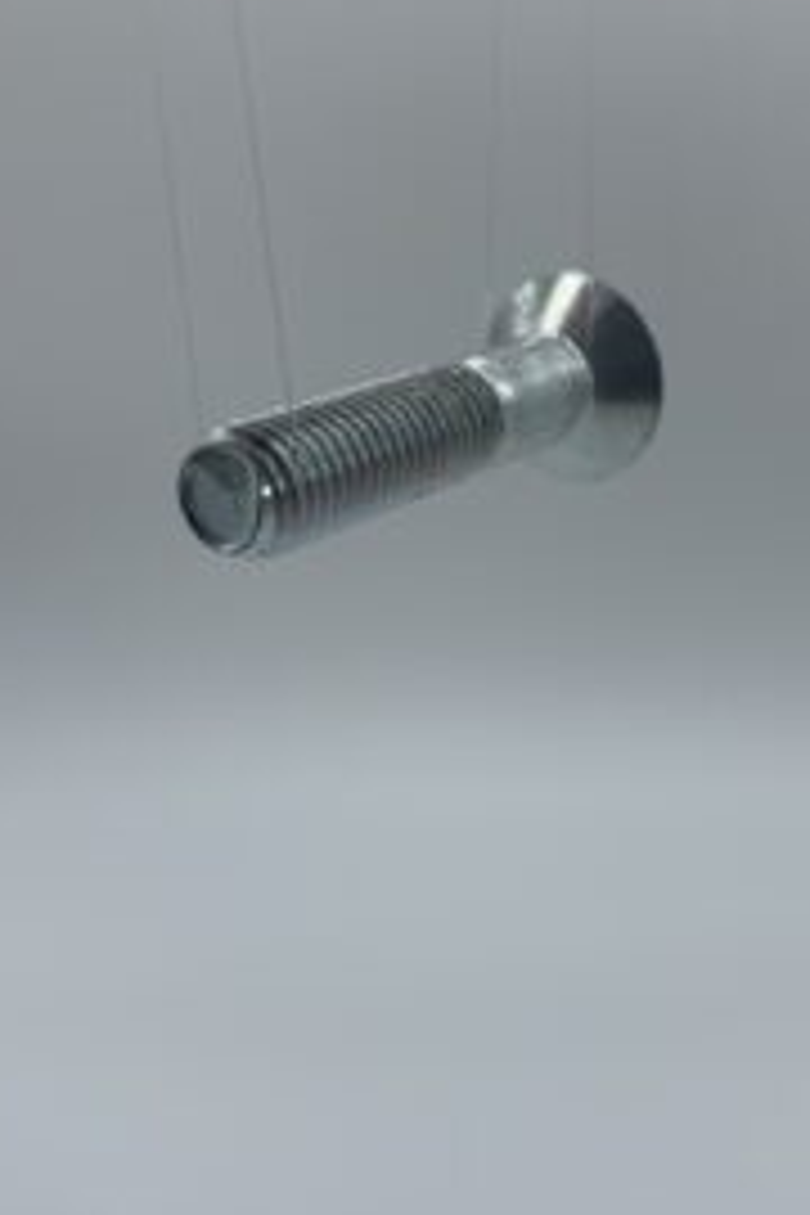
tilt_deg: -16.0
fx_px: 1350
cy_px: 684
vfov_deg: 48.3
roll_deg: +0.5
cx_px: 549
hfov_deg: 33.1
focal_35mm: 40
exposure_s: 1/919
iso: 25
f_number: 1.8
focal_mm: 4.25
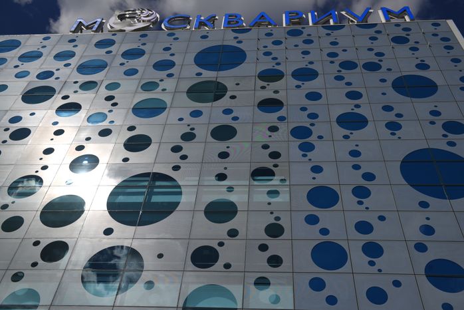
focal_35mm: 38
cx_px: 232
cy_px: 155
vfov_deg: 35.1
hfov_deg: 50.7
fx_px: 490
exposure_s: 1/640
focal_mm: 38
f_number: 5.6
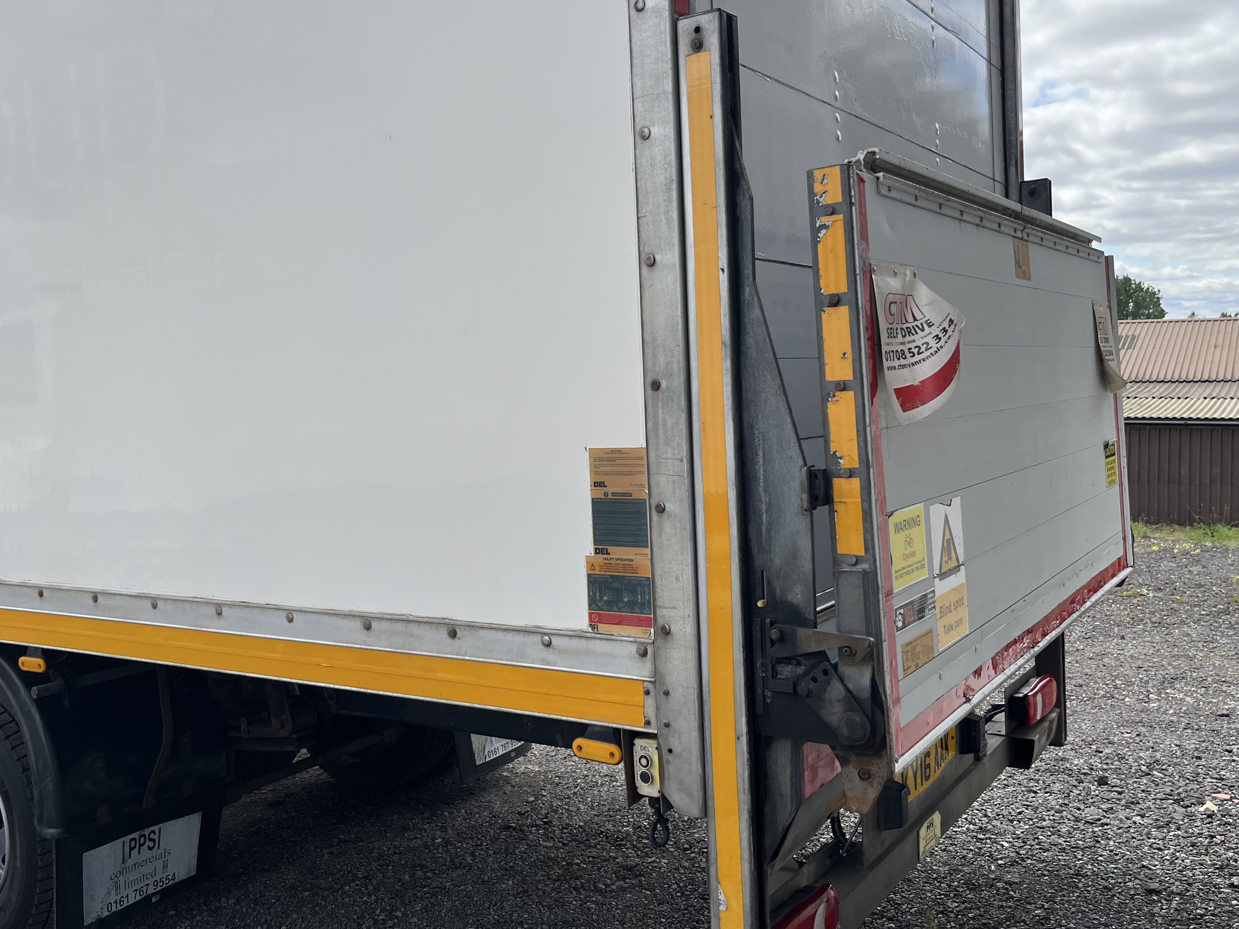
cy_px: 434
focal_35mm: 33
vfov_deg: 42.9
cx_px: 583
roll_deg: +1.8
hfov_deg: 55.3
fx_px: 1181
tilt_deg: -5.4
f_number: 1.6
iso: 50
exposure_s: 1/2410
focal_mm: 5.1
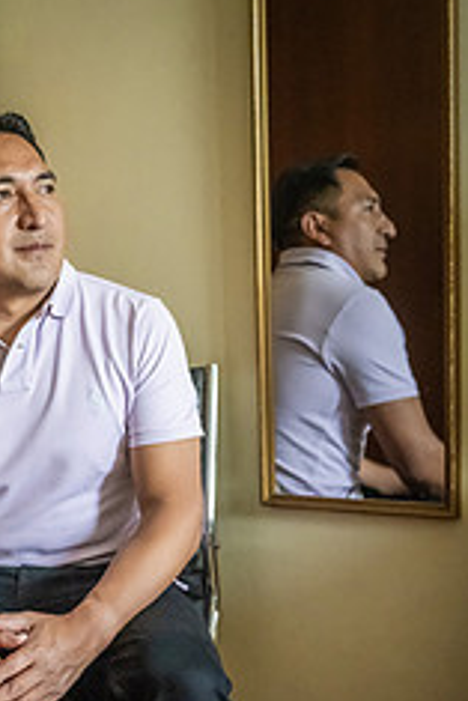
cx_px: 27
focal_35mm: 67
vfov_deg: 29.8
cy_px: 480
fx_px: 1304
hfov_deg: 19.9
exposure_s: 1/2000
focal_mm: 35
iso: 9000
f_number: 2
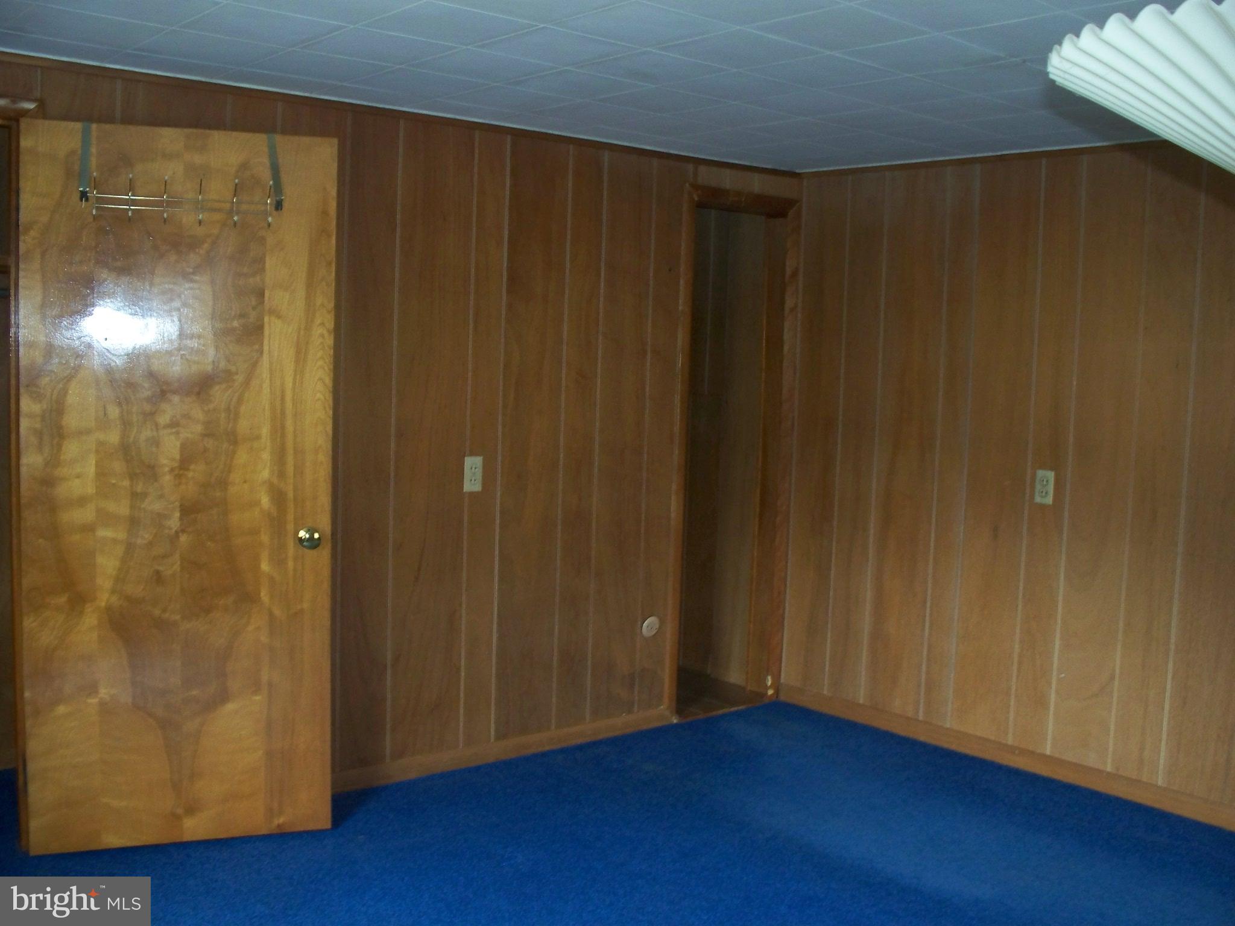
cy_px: 463
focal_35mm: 36
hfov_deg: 51.4
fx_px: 1284
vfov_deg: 39.7
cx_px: 618
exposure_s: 1/30
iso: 200
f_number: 2.8
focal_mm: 7.54
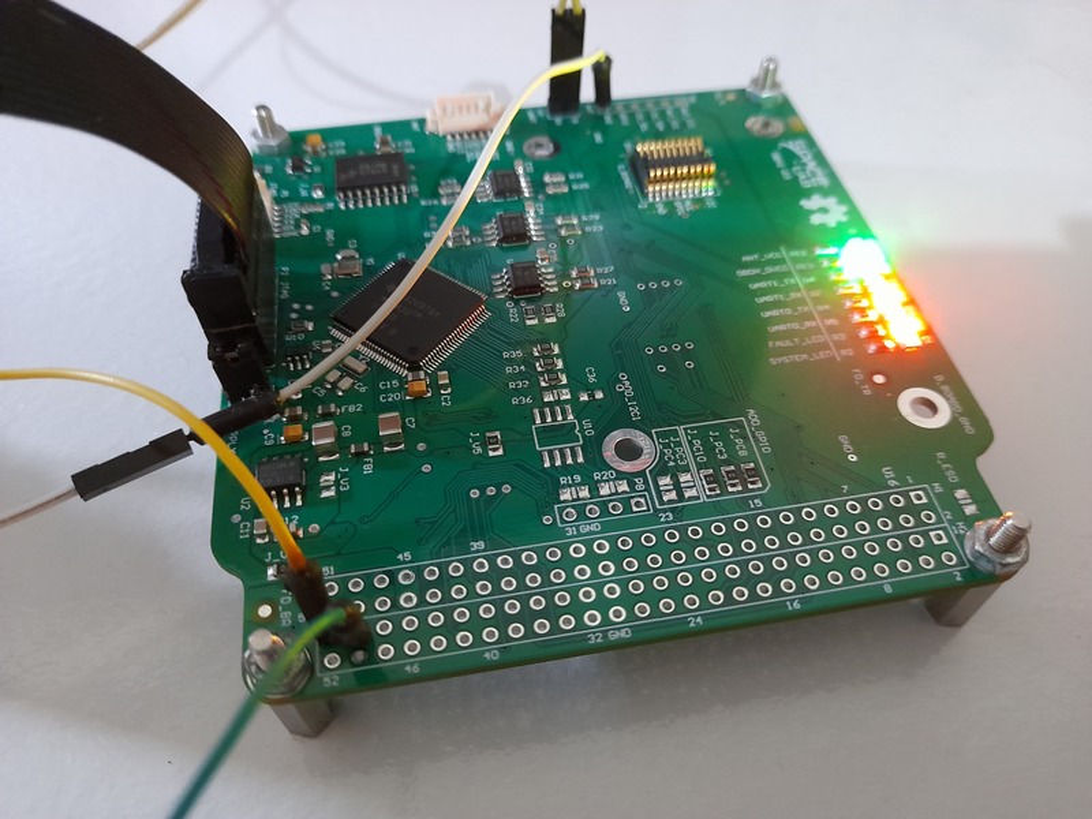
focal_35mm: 25
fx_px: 789
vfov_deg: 54.9
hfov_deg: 69.4
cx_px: 546
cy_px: 410
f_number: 2
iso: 640
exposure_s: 1/10
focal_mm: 4.6
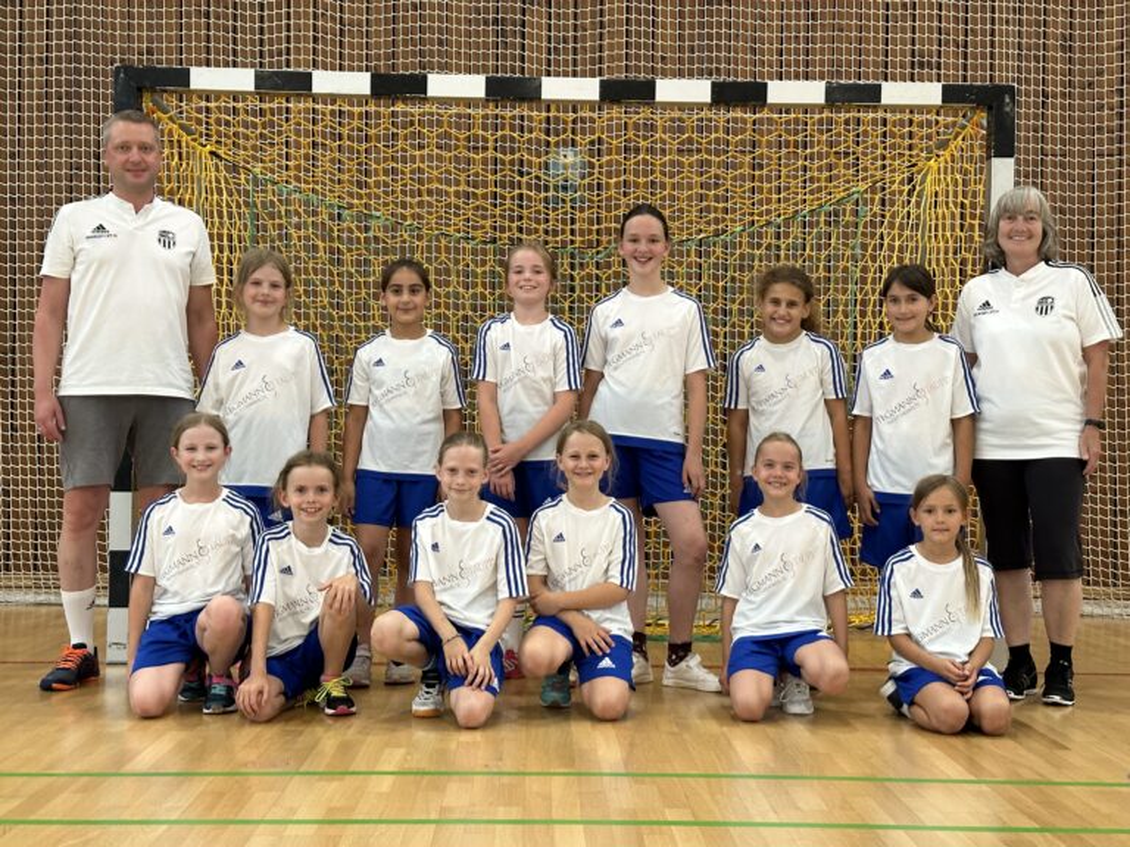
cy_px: 424
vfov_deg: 30.3
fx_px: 1567
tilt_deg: +0.3
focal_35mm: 48
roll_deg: -1.3
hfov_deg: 39.7
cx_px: 565
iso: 160
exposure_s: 1/56
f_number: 1.78
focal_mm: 6.86
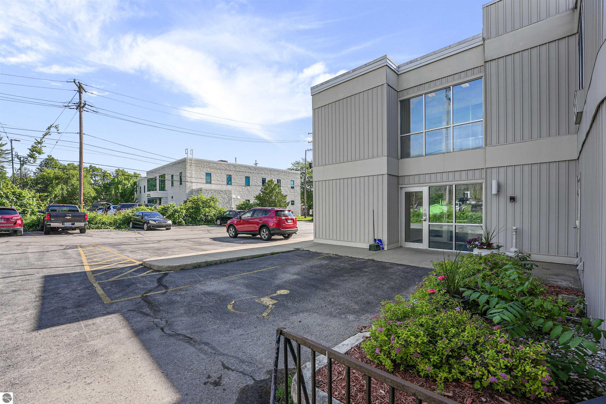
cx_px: 303
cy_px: 202
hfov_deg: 99.2
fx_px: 258
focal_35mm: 15
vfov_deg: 76.3
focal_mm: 15.3
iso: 200
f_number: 7.1
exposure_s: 1/500
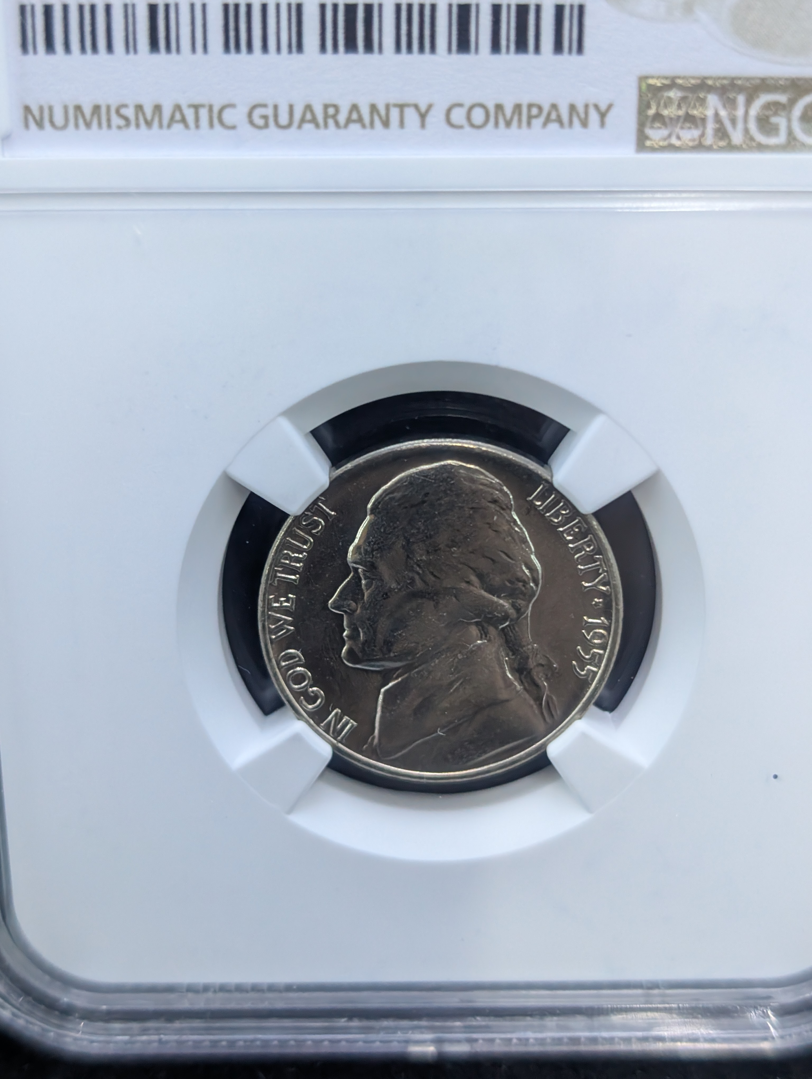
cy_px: 540
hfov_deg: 29.7
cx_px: 406
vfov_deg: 38.9
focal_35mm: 49
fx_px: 1529
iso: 689
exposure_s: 1/120
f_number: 1.68
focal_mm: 6.9
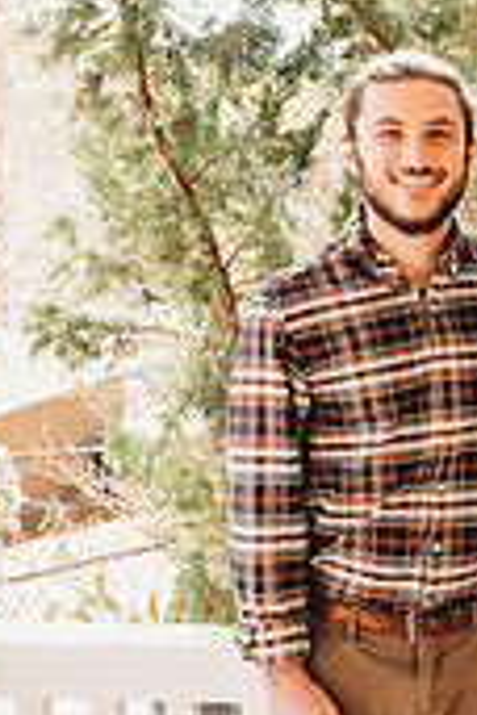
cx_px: 569
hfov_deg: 20.2
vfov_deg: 31.7
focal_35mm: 63
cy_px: 259
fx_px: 1252
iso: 400
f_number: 4.5
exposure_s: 1/200
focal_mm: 24
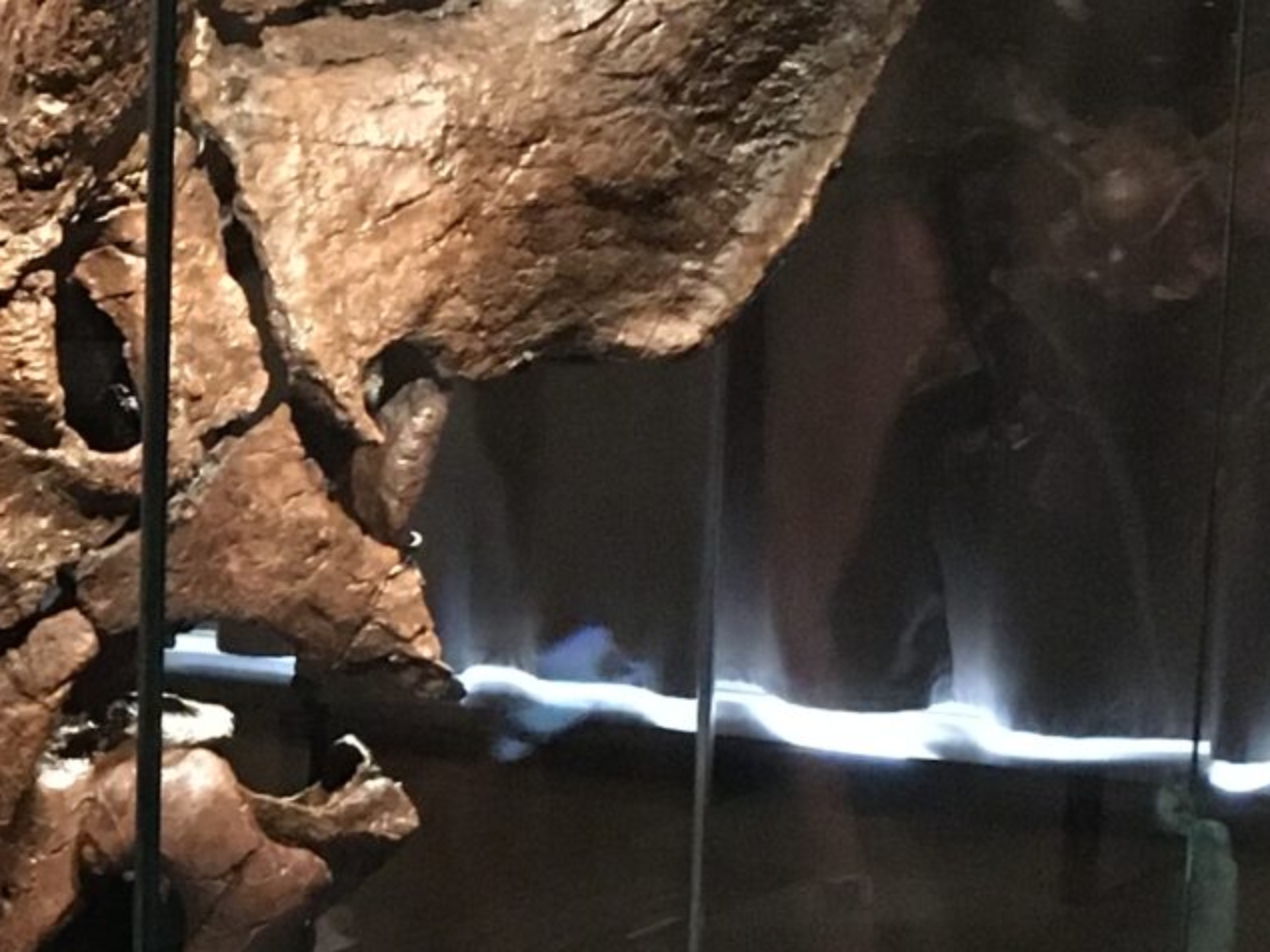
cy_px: 734
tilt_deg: -8.7
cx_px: -22
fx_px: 4292
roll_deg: -1.3
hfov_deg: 16.5
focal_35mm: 117
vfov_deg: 12.6
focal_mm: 4.15
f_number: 2.2
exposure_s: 1/17
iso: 320
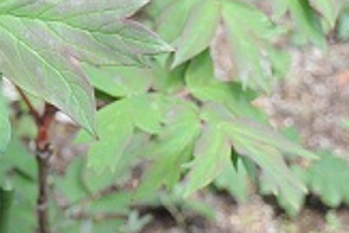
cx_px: -221
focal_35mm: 164
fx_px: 1591
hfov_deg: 11.8
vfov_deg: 8.2
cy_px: -131
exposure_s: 1/250
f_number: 8
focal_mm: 48
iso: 640
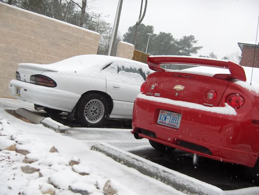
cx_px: 130
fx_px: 292
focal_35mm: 39
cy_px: 98
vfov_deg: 36.9
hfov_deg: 47.8
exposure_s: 1/210
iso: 100
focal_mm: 8
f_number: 2.8
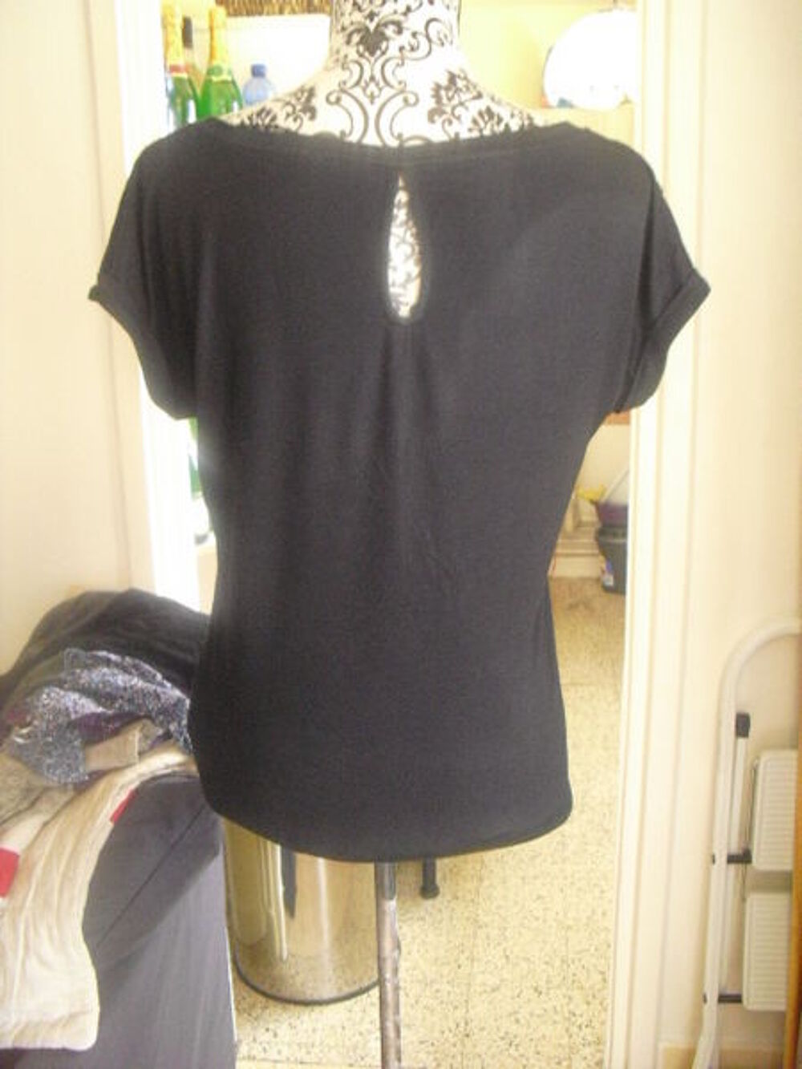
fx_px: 1112
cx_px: 401
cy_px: 534
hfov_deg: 39.7
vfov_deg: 51.4
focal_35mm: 36
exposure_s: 1/13
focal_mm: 6.3
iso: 800
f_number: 3.1
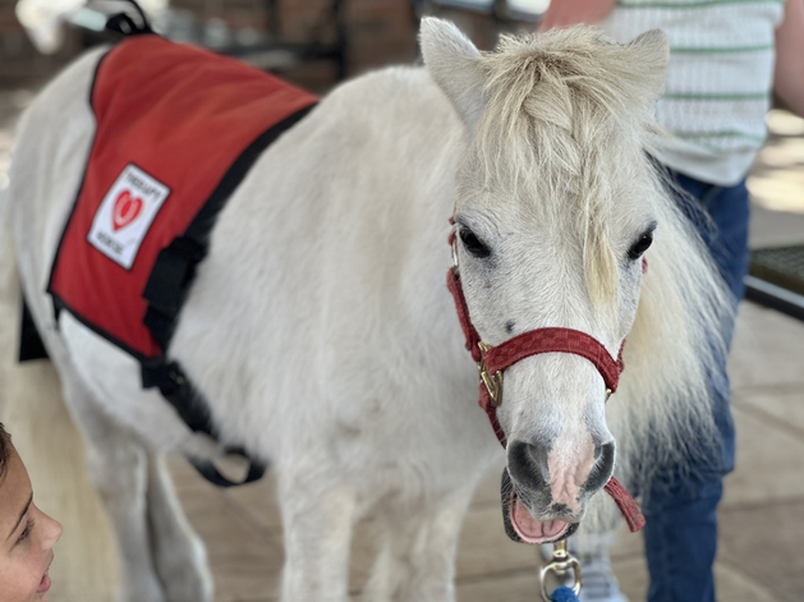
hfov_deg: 20.0
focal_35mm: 98
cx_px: 414
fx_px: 2275
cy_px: 364
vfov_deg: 15.1
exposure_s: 1/121
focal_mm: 9
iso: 40
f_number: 2.8
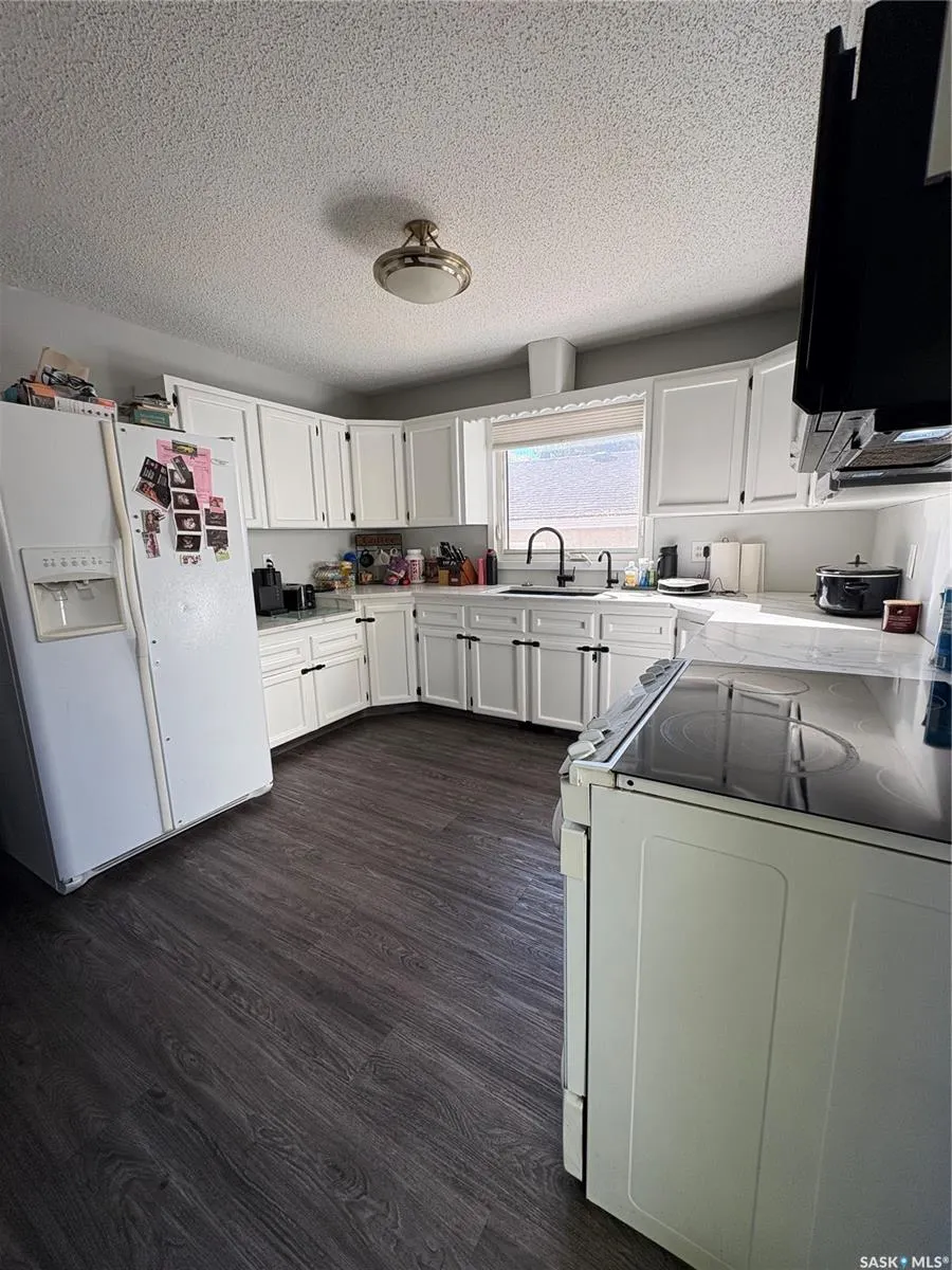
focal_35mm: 14
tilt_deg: -10.7
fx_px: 513
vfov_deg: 102.1
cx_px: 476
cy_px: 635
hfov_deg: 85.7
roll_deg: +1.1
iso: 64
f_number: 2.2
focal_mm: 2.22
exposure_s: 1/99
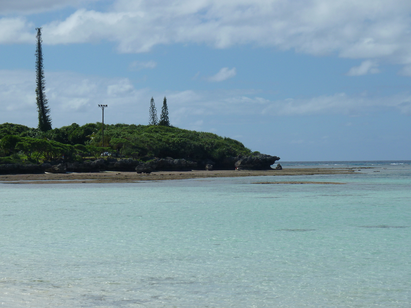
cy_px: 154
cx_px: 206
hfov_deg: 16.6
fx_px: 1413
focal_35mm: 119
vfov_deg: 12.5
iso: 80
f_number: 5.6
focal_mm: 19.5
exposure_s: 1/800
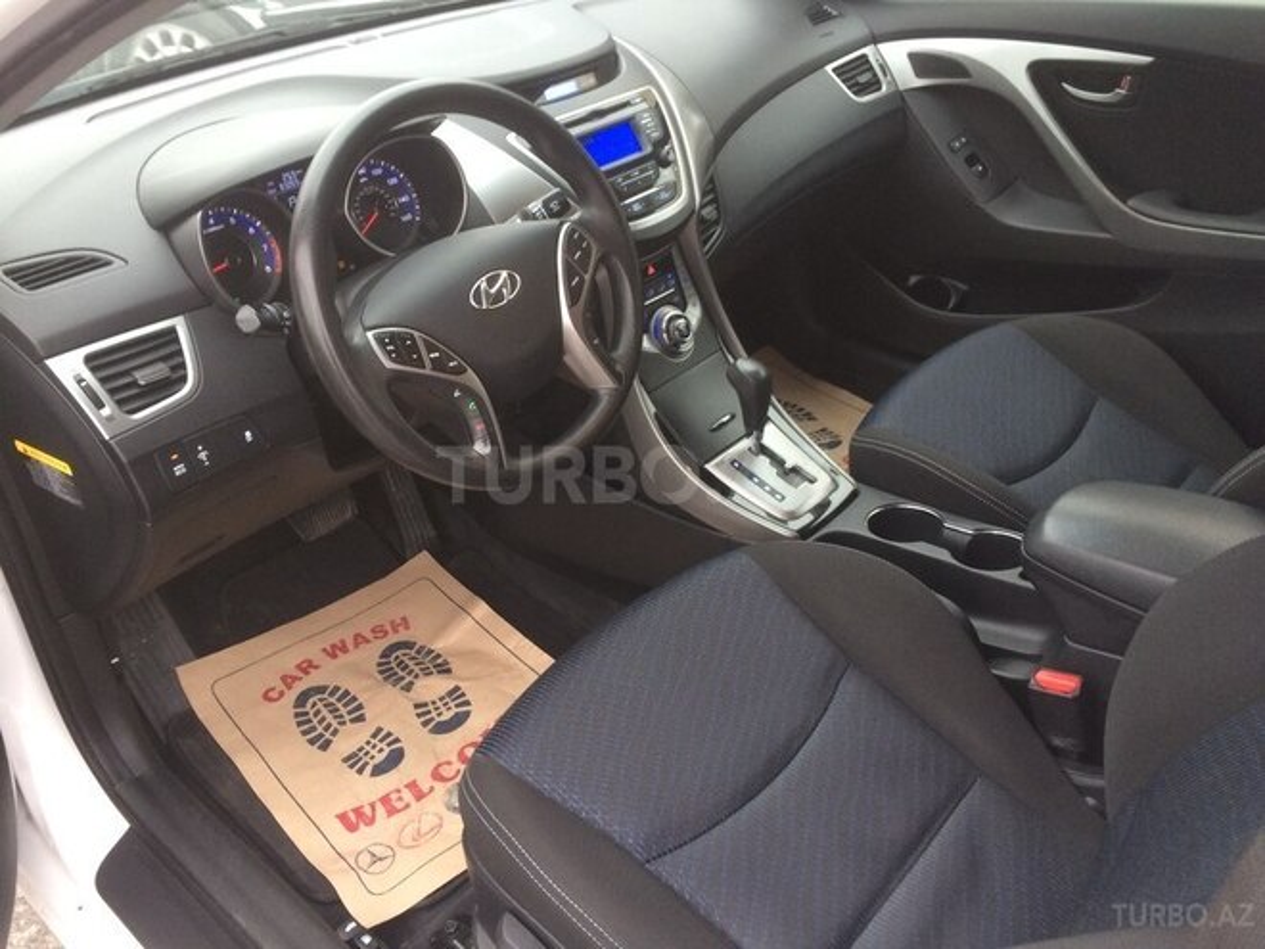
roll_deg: +3.0
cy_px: 474
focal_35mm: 29
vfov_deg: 48.2
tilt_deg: -35.3
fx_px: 1060
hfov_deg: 61.7
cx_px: 632
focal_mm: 4.15
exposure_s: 1/33
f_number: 2.2
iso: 100
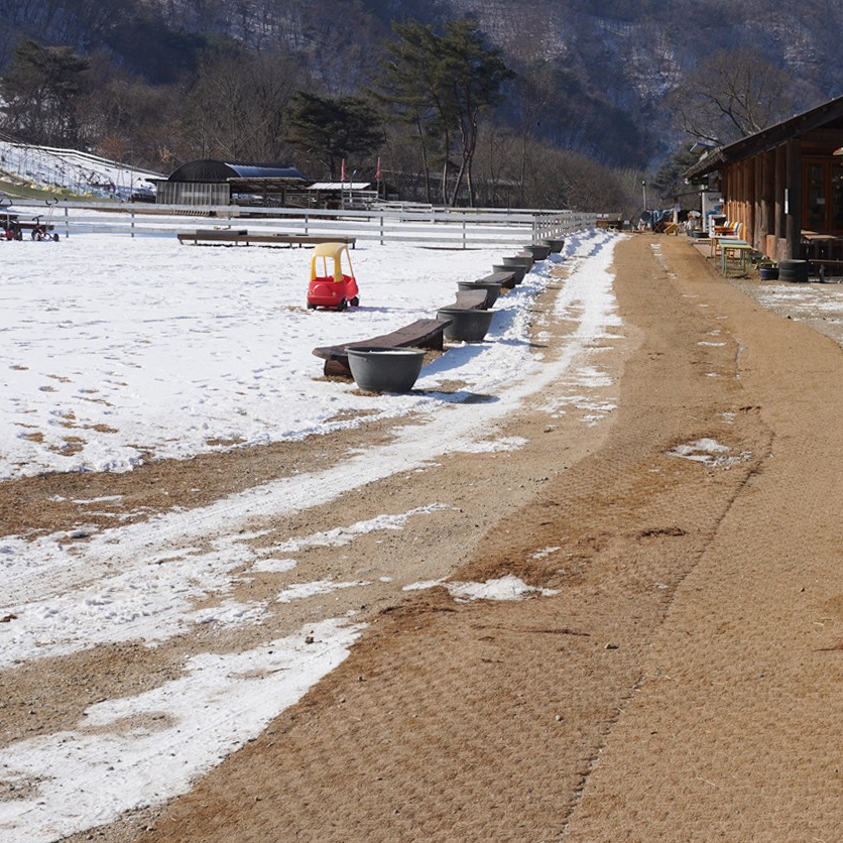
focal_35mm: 63
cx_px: 923
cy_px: 423
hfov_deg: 25.4
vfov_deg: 27.3
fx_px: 1736
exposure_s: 1/100
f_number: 16
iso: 100
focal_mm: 31
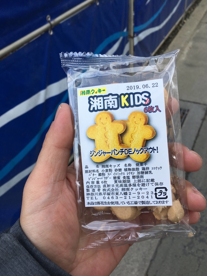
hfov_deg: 48.2
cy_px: 138
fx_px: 231
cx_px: 104
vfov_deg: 61.7
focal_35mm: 29
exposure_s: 1/359
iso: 25
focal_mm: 4.15
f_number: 2.2
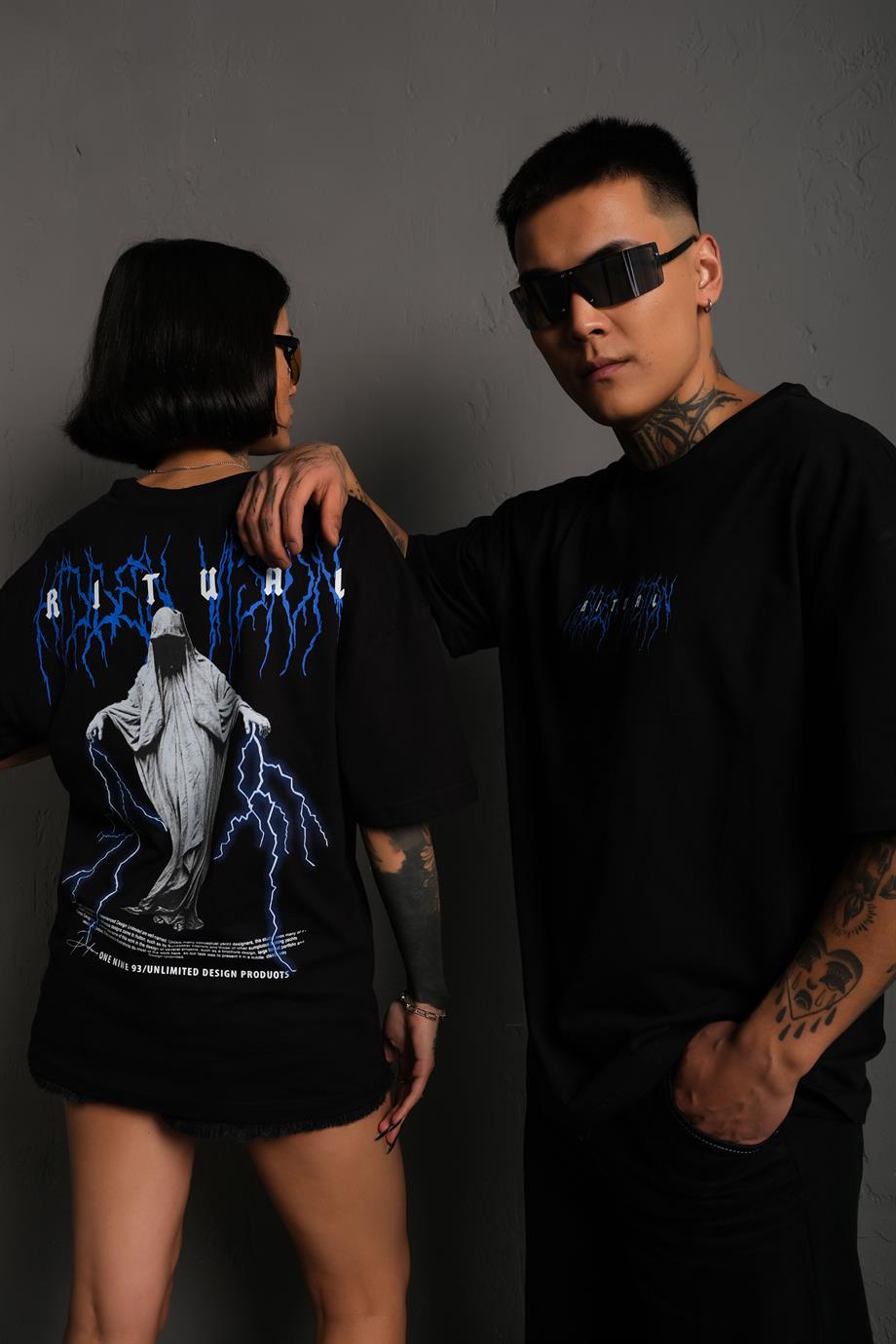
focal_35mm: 35
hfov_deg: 37.9
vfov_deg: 54.4
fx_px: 1307
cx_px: 448
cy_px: 672
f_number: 5
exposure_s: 1/160
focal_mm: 23.3
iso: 160
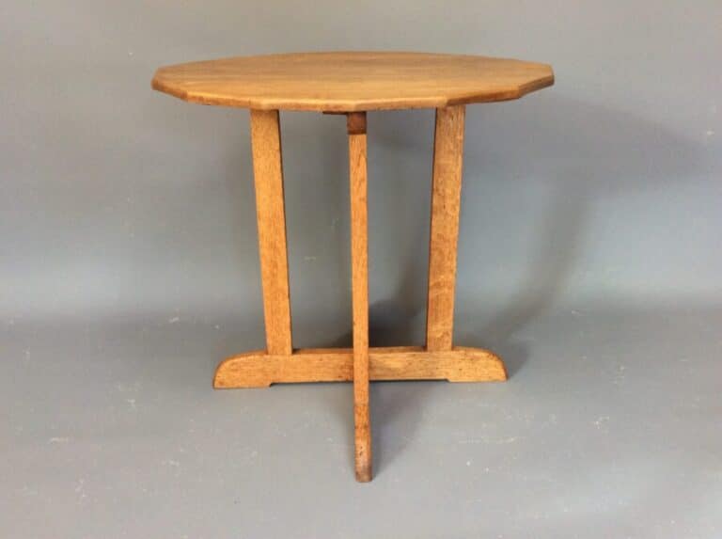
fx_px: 666
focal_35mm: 32
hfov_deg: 56.9
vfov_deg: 44.0
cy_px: 270
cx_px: 361
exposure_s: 1/25
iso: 100
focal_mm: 3.3
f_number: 2.4
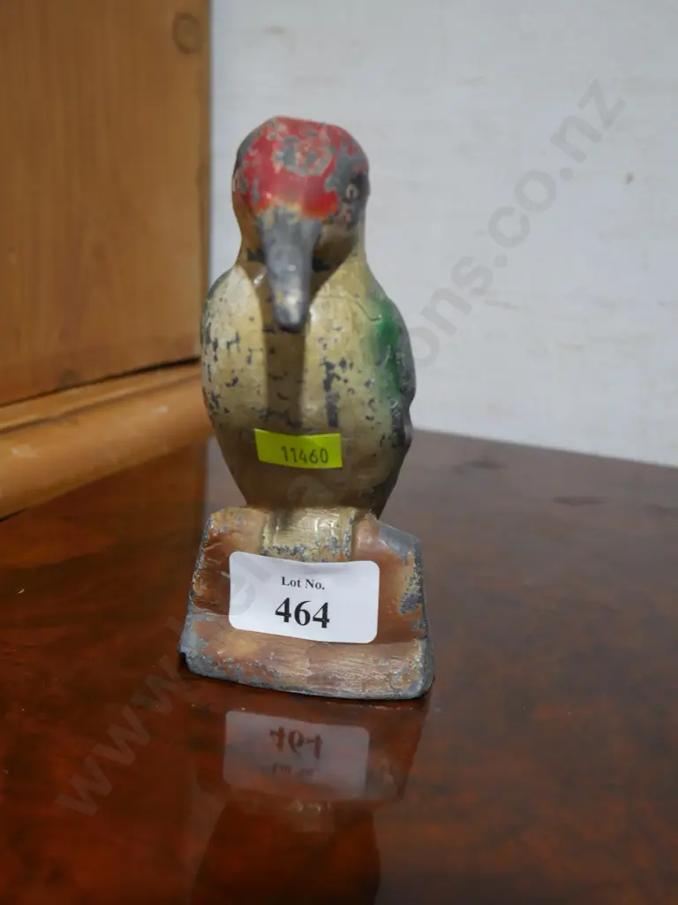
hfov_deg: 34.3
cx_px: 339
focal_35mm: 42
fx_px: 1097
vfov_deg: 44.8
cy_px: 452
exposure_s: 1/60
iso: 800
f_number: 5
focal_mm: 21
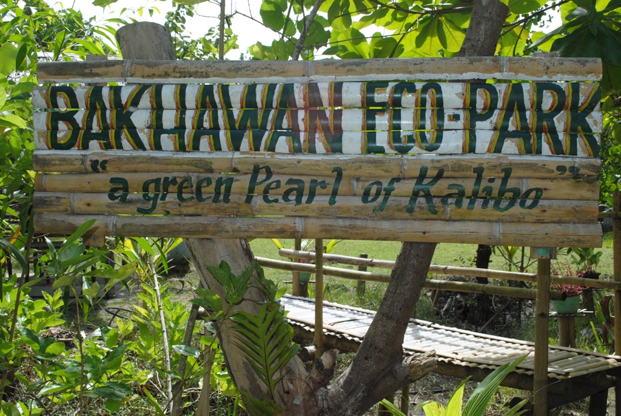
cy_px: 208
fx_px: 725
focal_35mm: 42
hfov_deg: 46.4
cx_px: 310
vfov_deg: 32.0
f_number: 9
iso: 200
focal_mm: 28
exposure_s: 1/200
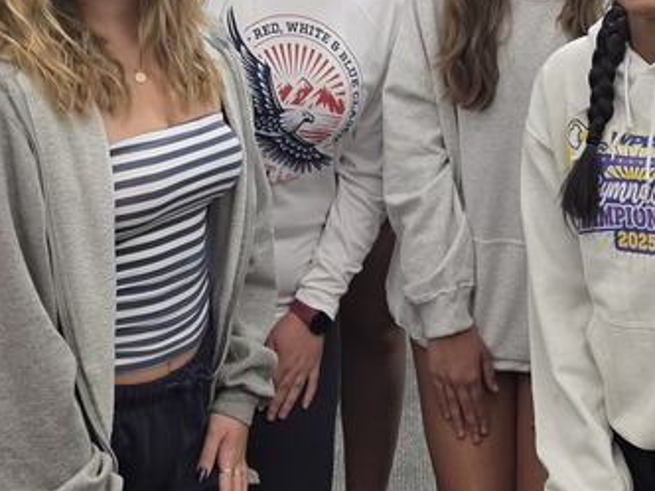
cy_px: -152
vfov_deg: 19.1
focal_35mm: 71
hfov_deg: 27.3
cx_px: 404
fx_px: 1343
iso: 125
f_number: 1.7
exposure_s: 1/120
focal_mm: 6.3
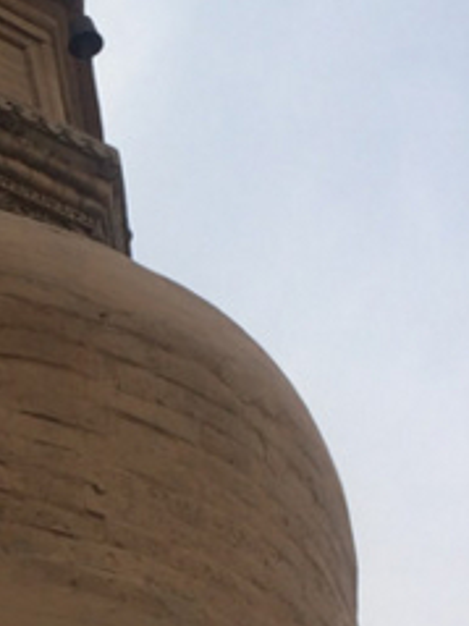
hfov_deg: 14.1
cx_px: -278
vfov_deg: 20.1
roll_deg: -0.3
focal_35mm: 97
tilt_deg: +38.4
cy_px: 474
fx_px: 1754
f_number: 2.2
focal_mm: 4.15
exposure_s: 1/1520
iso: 32
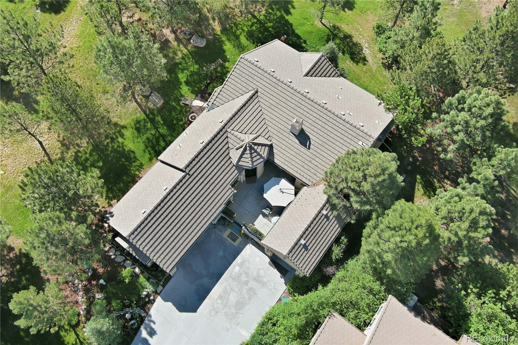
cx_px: 259
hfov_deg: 63.7
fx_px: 417
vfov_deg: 44.9
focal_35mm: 29
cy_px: 172
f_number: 2.8
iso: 100
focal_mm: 10.6
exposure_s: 1/767
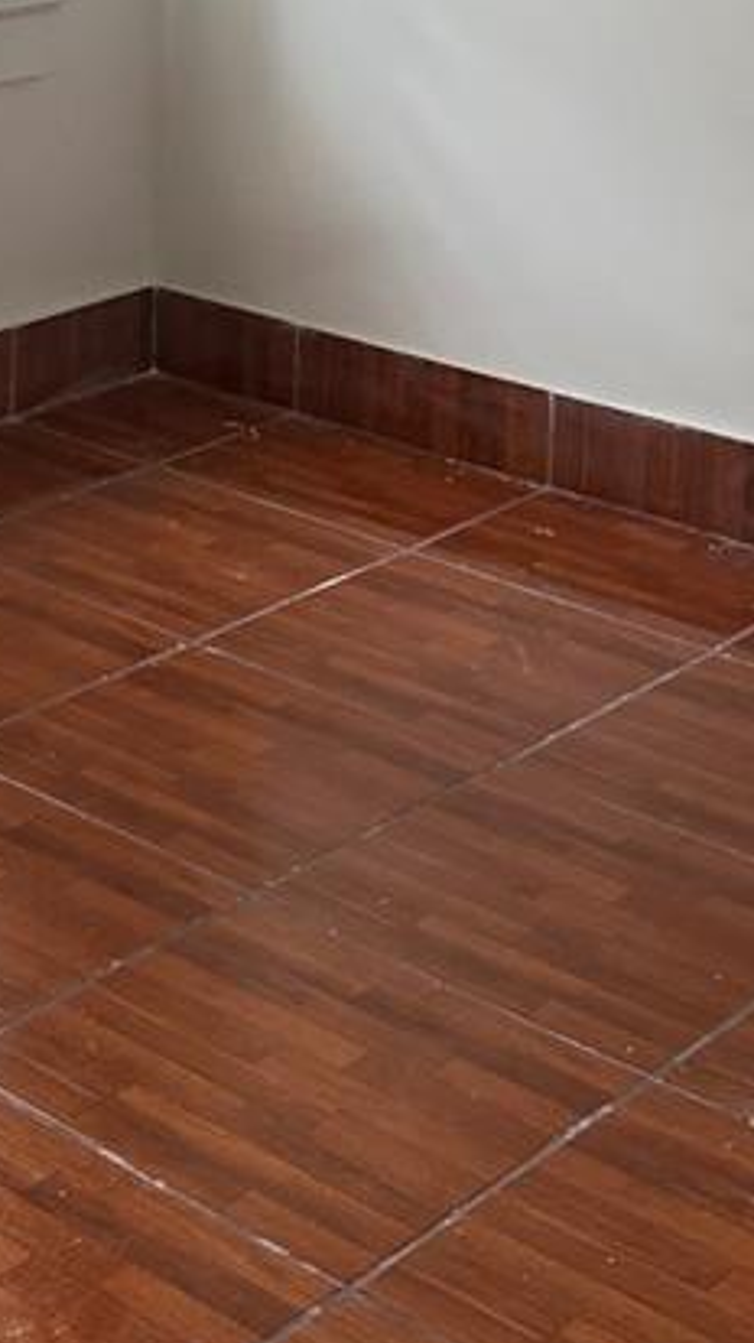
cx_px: -68
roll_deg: -0.5
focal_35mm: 76
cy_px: 120
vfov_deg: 26.9
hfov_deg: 15.5
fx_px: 2704
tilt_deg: -12.0
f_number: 1.78
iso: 200
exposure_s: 1/69
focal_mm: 6.76
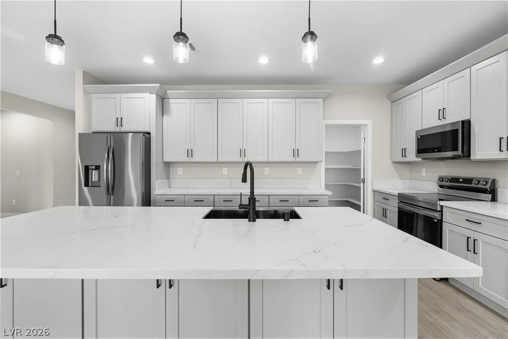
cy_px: 170
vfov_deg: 73.8
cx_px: 254
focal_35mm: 16
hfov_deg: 96.7
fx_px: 226
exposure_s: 1/20
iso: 400
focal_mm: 16
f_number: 8
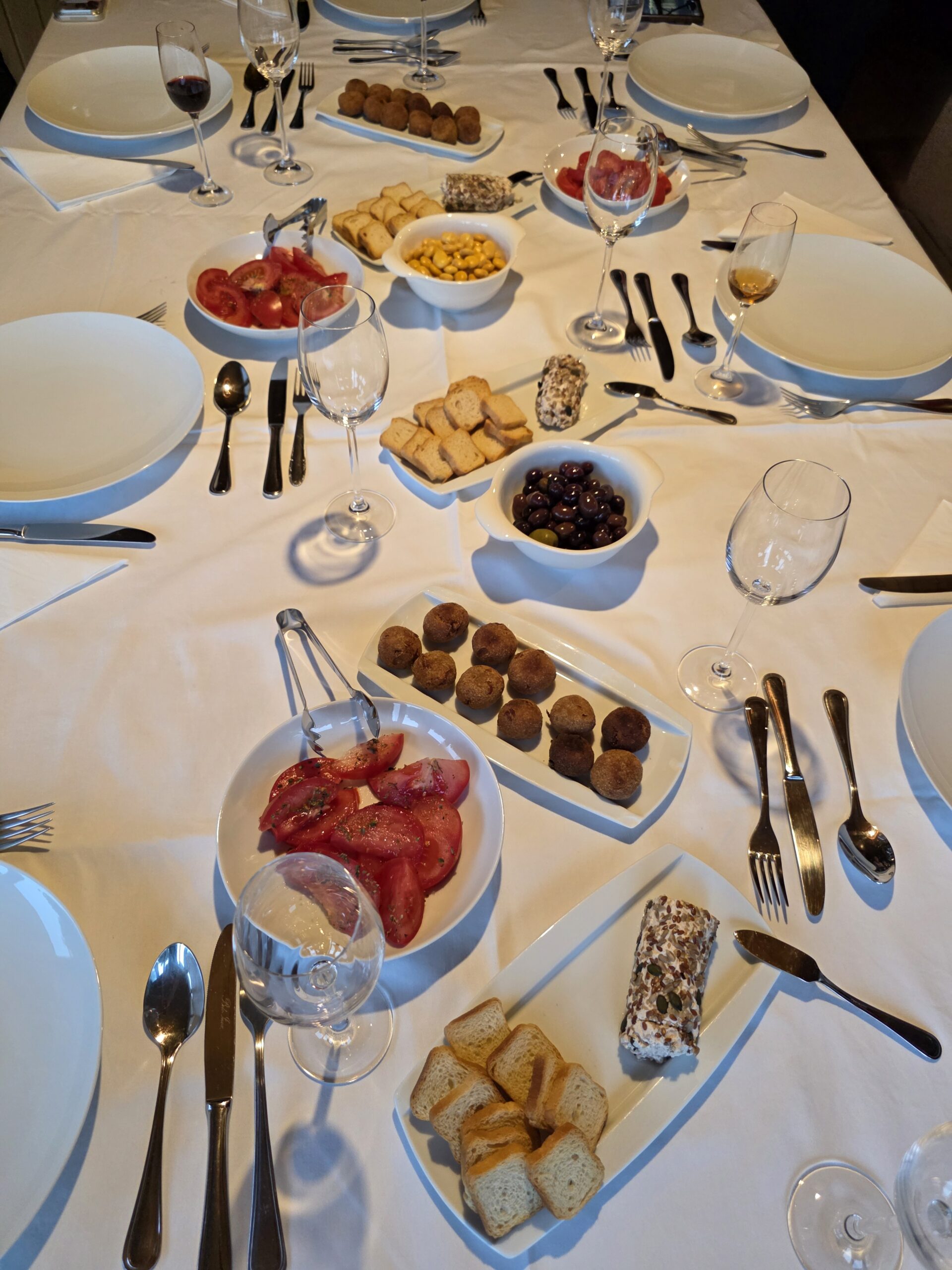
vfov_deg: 73.9
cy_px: 635
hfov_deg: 58.9
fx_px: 843
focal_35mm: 23
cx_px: 476
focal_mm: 6.3
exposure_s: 1/120
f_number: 1.7
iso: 500
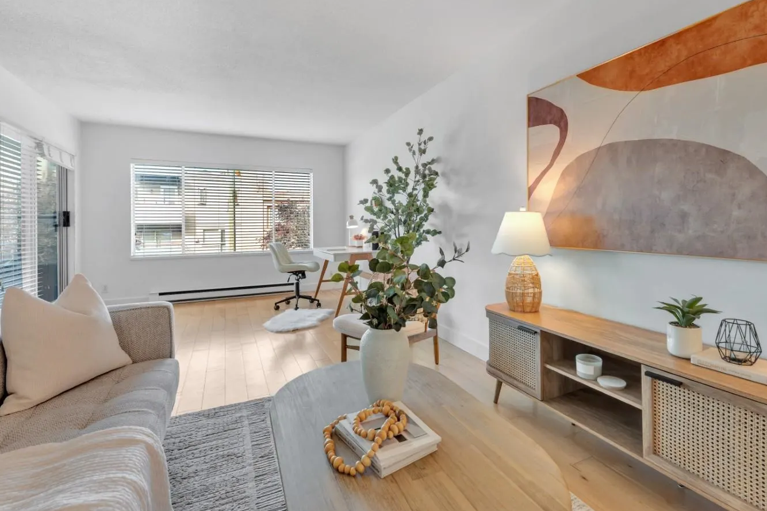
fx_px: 362
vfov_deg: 70.0
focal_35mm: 17
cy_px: 218
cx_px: 411
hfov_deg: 93.1
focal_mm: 14
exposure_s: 1/40
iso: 400
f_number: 8
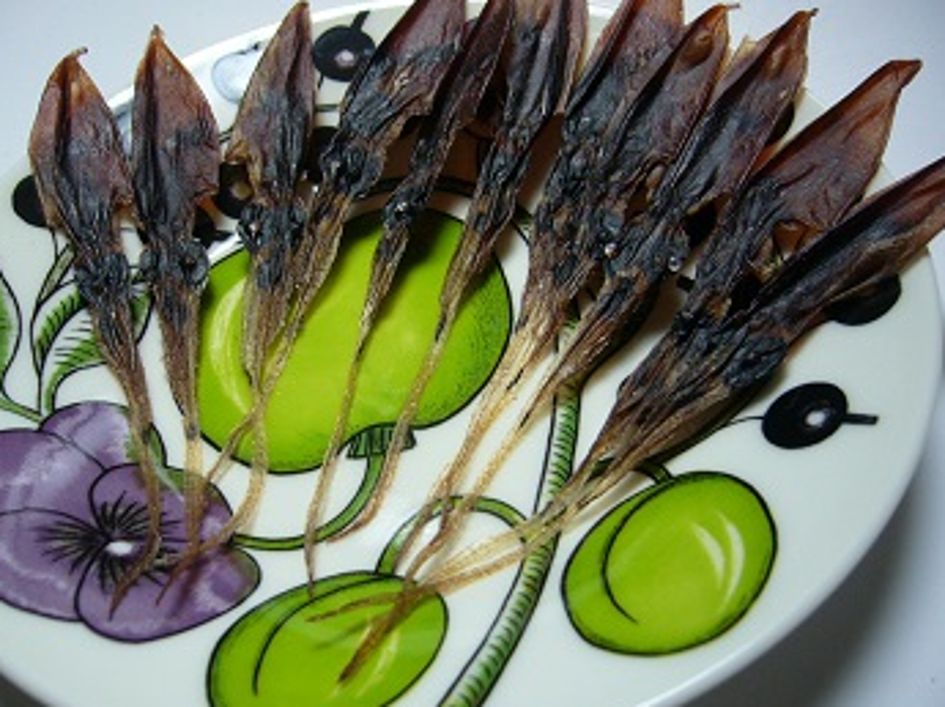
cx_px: 452
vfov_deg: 36.8
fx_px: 1064
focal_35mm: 39
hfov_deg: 47.9
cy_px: 345
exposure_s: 1/15
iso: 100
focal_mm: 5.8
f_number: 2.8
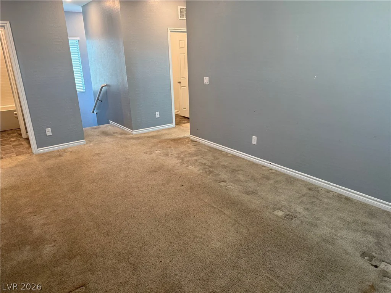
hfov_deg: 71.6
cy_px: 146
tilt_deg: -17.9
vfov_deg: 56.8
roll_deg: +1.5
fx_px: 271
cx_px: 196
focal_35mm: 24
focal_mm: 6.76
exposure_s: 1/60
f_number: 1.78
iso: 200
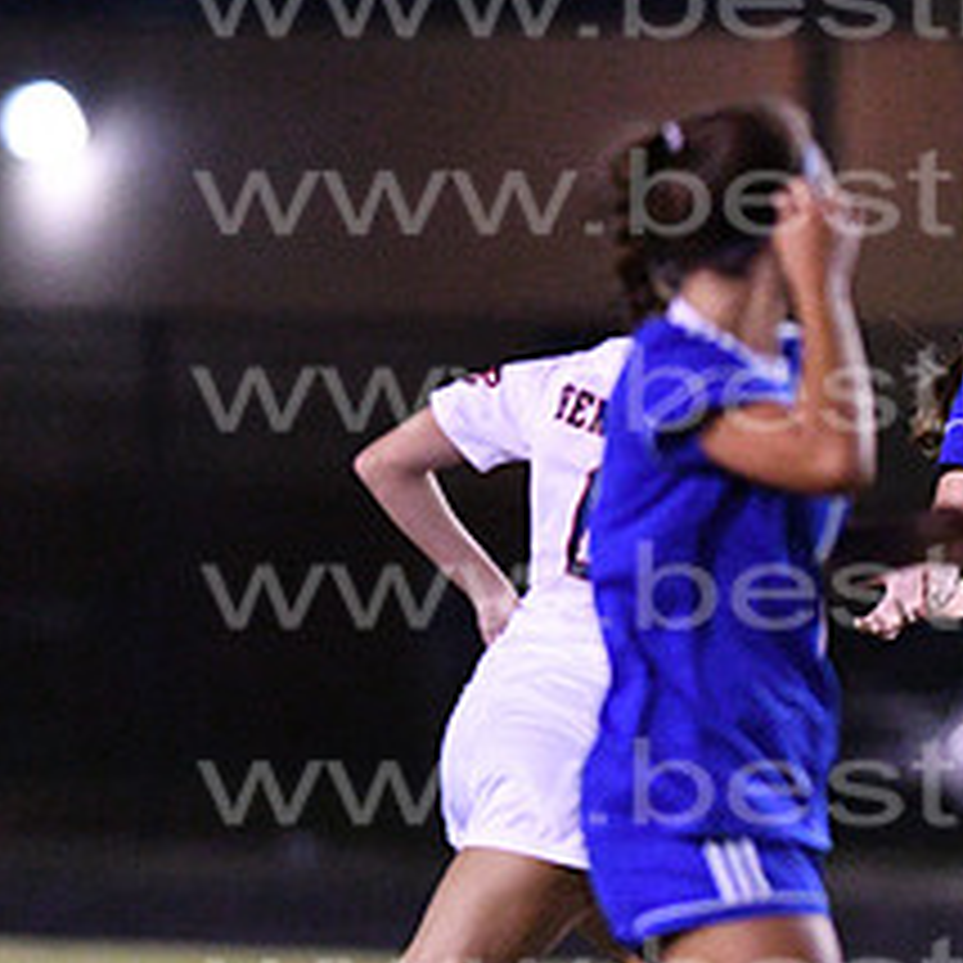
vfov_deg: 1.7
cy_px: 695
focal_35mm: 1037
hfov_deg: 1.7
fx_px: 32639
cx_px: 1228
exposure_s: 1/640
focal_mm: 300
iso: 10000
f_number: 3.5
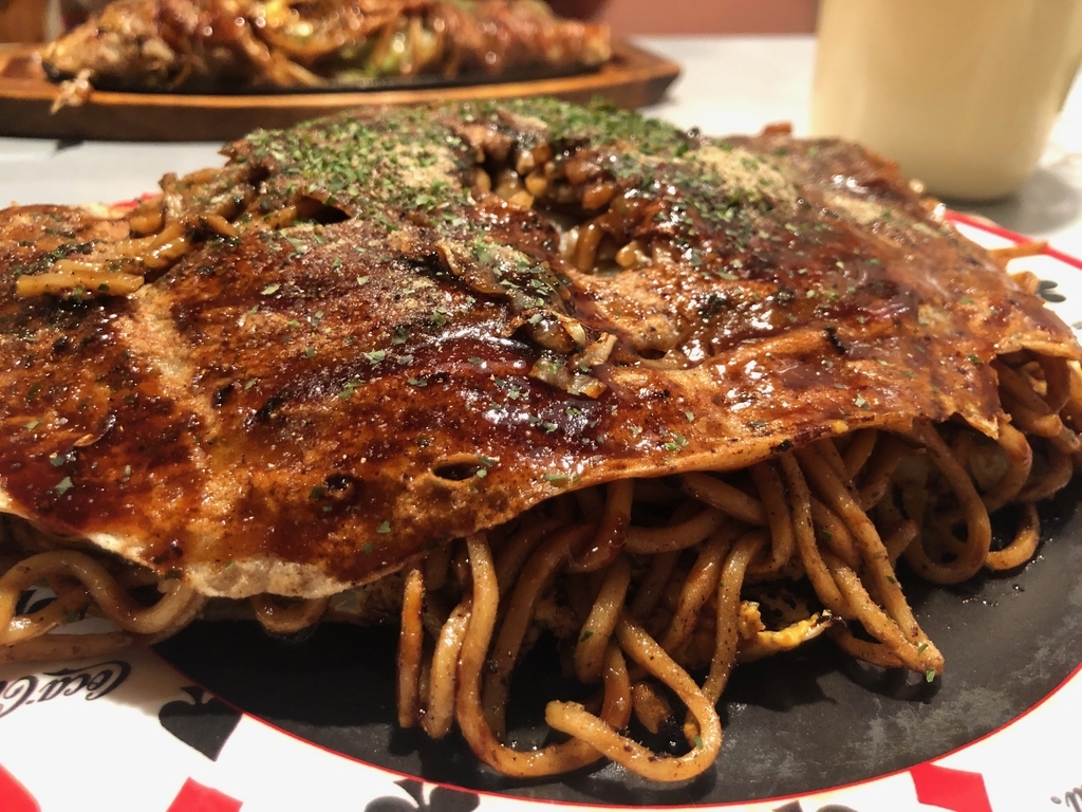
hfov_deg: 63.4
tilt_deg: -30.2
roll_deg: -2.3
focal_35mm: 28
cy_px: 406
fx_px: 875
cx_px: 541
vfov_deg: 49.7
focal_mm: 4
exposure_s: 1/15
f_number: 1.8
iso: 100
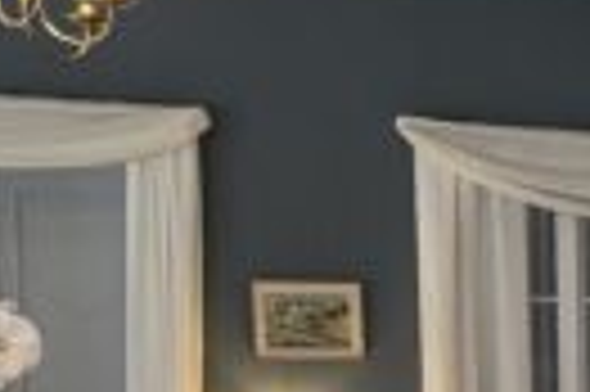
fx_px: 2292
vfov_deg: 9.4
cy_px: 653
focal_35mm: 140
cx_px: 1351
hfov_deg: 12.2
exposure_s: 1/50
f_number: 1.7
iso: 125
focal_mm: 6.3
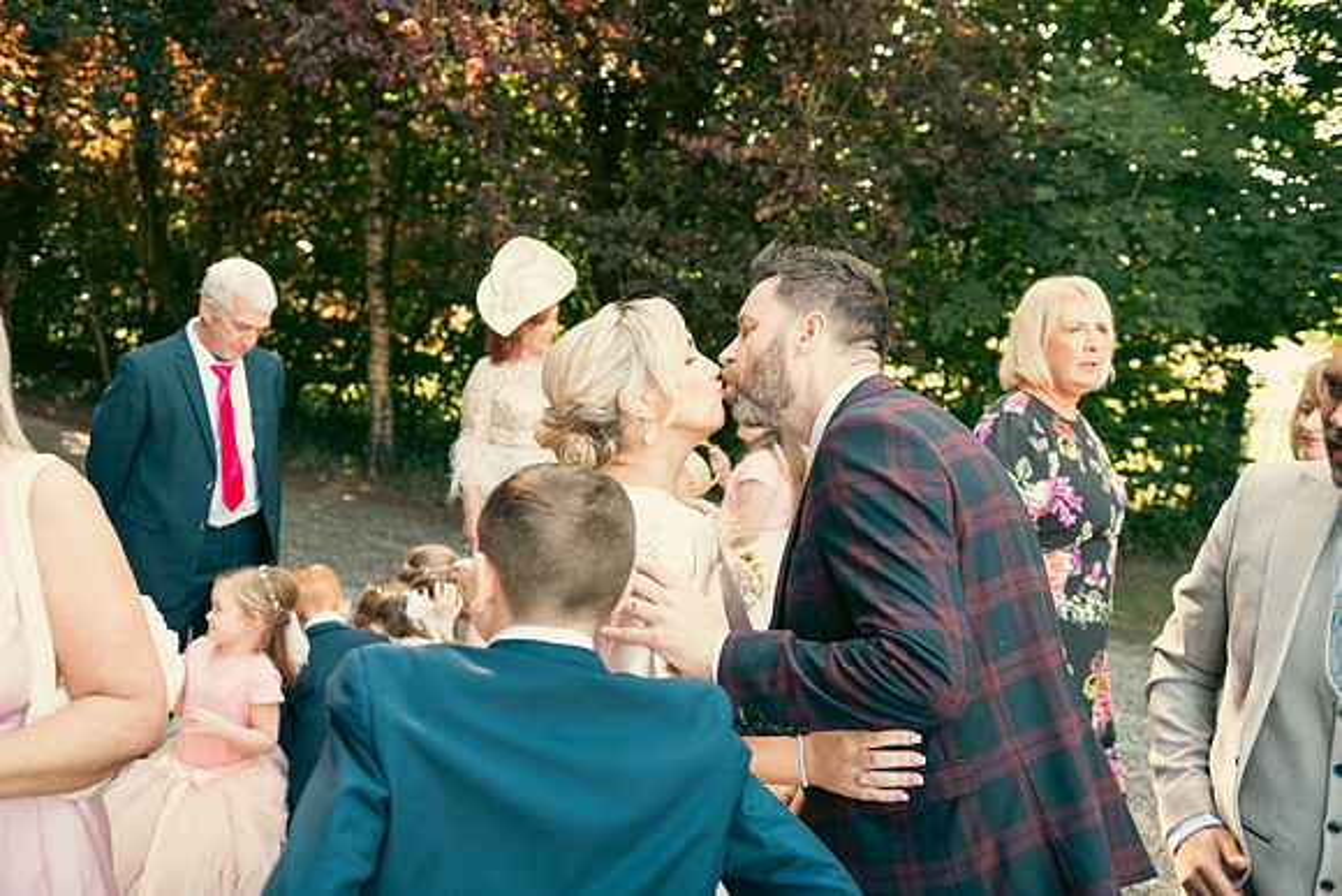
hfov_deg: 53.1
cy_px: 448
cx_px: 671
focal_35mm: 36
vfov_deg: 36.9
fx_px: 1342
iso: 250
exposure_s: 1/160
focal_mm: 36
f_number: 3.5
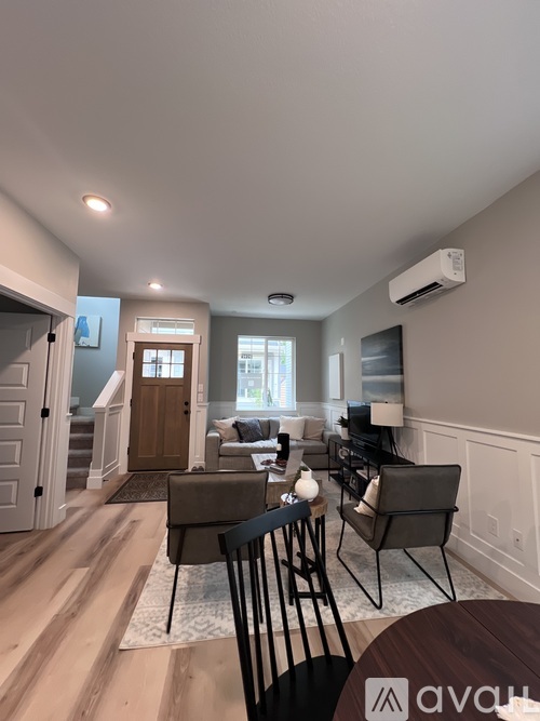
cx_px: 270
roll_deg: -0.6
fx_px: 270
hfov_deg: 89.9
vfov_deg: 106.2
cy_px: 360
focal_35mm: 13
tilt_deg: +6.2
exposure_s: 1/60
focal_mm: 1.57
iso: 200
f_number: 1.8
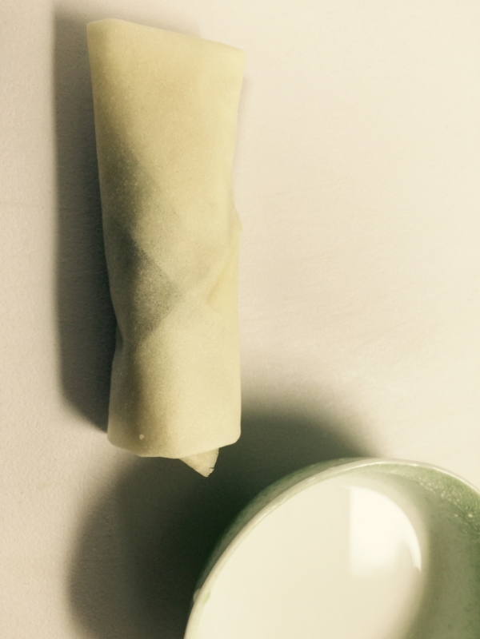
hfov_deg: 48.2
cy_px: 320
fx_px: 536
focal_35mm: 29
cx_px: 240
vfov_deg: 61.7
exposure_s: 1/33
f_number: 2.2
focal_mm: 4.15
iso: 40
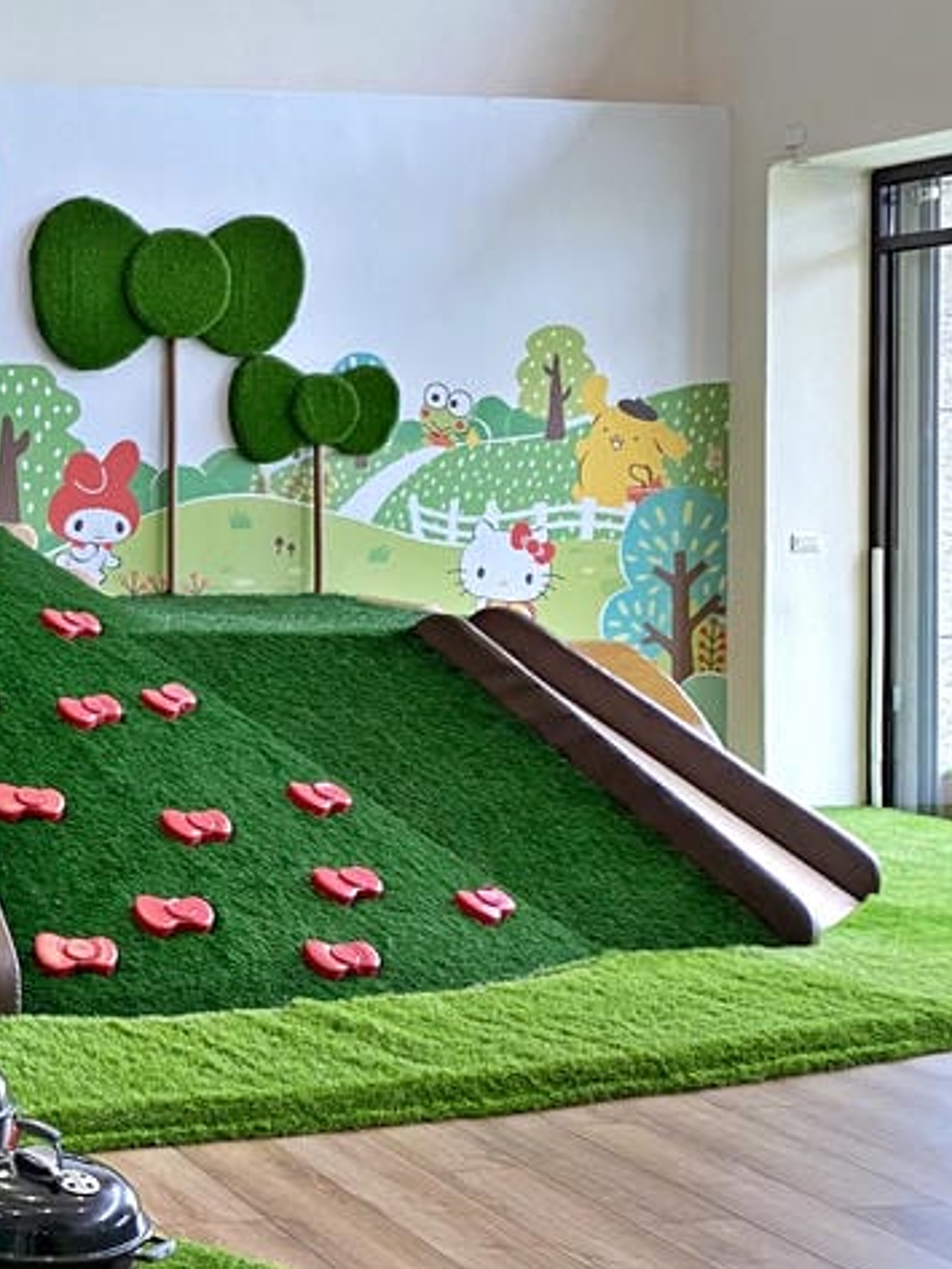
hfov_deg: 20.6
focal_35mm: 66
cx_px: -223
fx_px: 2419
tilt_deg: +0.0
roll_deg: +0.4
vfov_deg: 29.3
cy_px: 470
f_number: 1.8
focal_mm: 4.25
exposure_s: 1/60
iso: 160
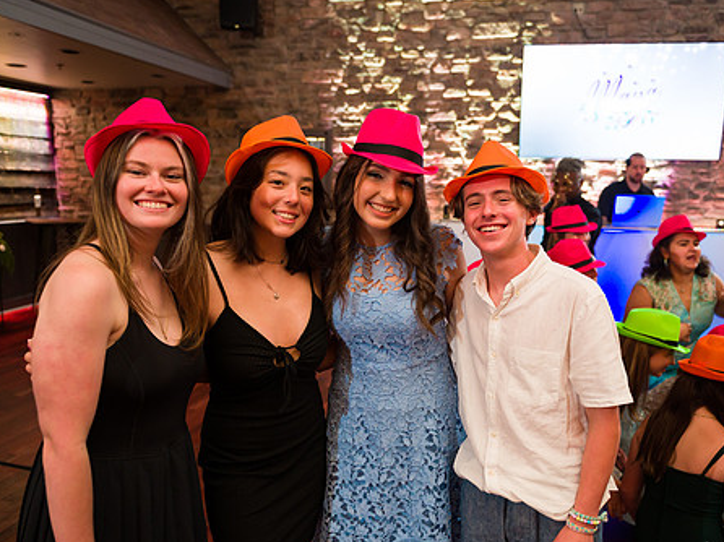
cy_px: 281
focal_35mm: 30
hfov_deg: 60.0
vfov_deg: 46.7
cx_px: 381
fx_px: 627
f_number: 3.2
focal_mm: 24
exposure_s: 1/125
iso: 1250
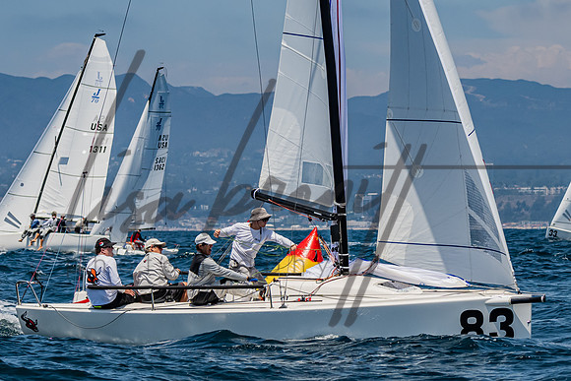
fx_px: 4065
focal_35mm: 256
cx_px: 220
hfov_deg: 8.0
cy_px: 178
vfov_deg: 5.4
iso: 400
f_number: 6.3
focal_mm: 130
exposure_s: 1/2000
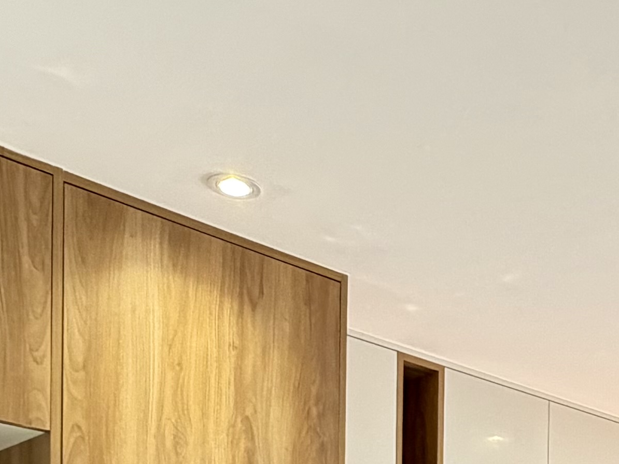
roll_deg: -1.2
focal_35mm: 67
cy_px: 769
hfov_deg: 27.3
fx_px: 1198
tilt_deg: -0.6
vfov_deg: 18.4
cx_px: 625
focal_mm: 2.22
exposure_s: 1/63
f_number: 2.2
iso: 320
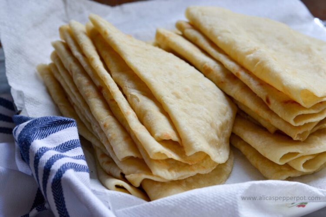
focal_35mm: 75
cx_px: 163
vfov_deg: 18.2
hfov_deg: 27.0
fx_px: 679
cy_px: 108
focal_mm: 50
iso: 400
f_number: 4.5
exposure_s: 1/80
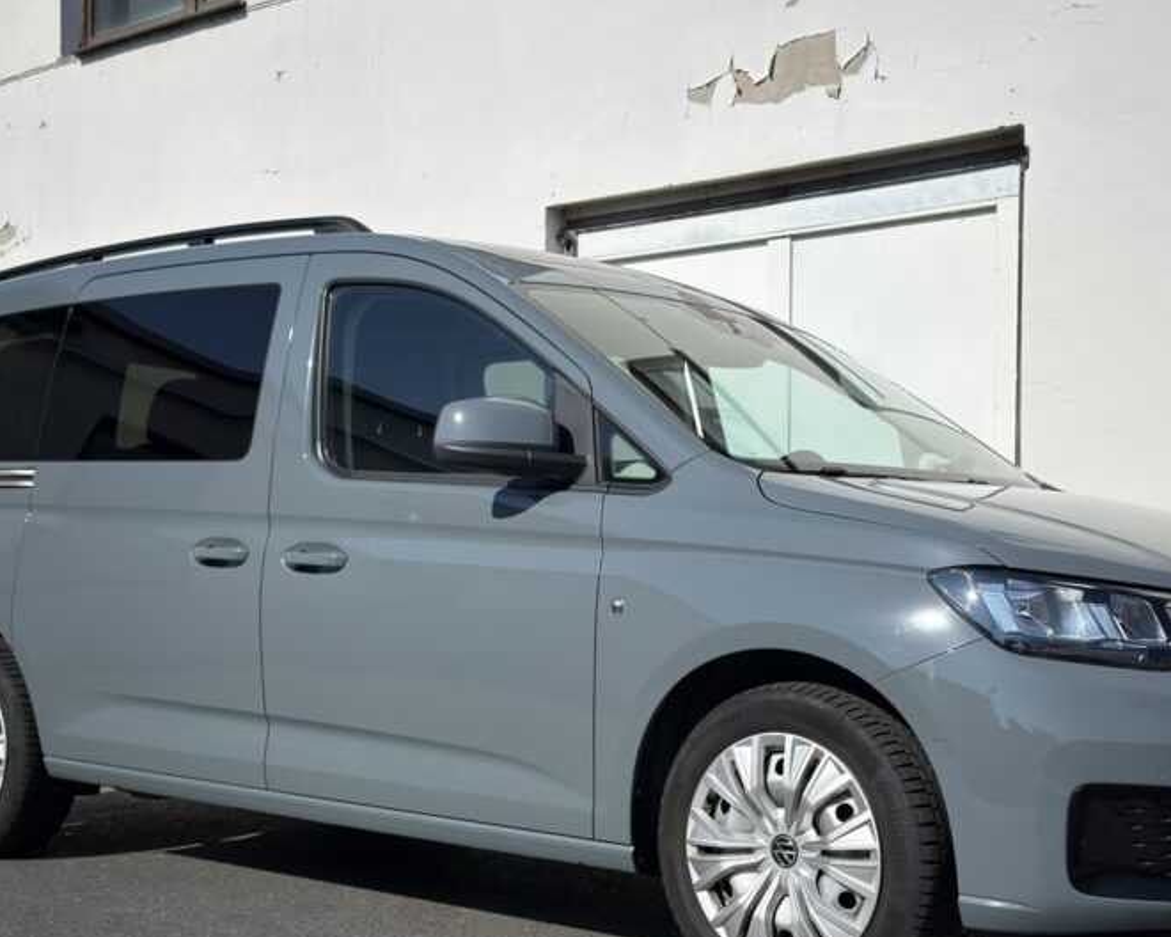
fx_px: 1837
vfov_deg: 28.5
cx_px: 678
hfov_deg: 35.3
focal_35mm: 53
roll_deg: -0.4
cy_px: 566
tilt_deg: -1.1
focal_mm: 6.76
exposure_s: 1/10417
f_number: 1.78
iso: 64
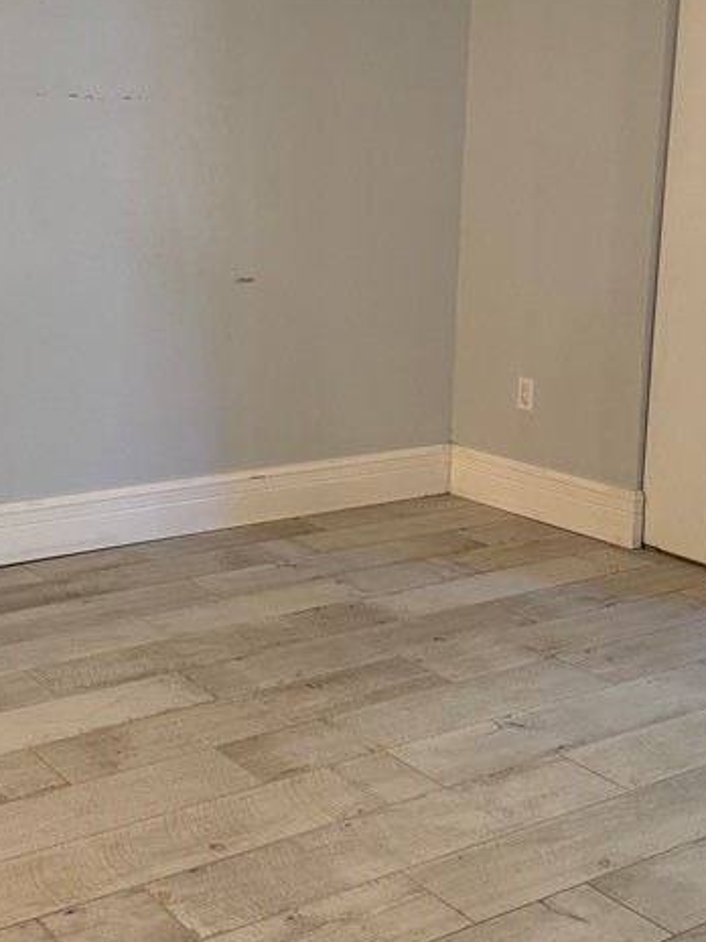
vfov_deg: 36.0
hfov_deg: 27.5
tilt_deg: -9.2
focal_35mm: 53
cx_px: 280
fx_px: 1441
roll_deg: -2.4
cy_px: 378
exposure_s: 1/60
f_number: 1.78
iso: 250
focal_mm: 6.76
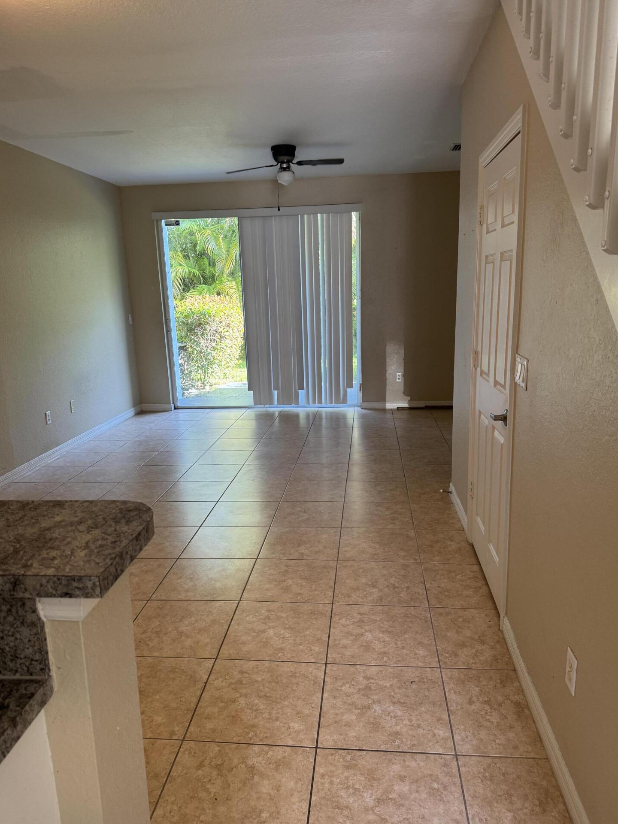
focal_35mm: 25
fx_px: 595
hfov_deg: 54.9
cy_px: 413
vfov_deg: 69.4
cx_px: 313
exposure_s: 1/60
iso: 200
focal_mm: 6.76
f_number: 1.78
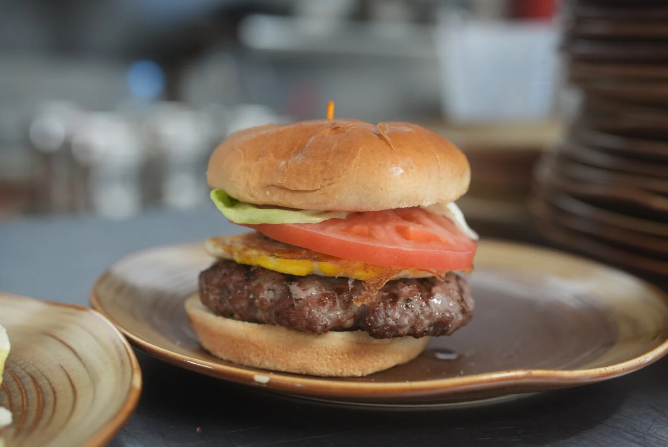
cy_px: 224
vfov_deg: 27.0
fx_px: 928
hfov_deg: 39.6
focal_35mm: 50
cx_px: 334
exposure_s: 1/60
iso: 1600
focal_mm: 50
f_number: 3.2
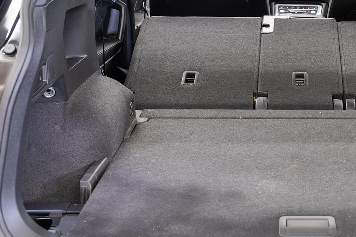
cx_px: 311
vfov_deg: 16.1
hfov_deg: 23.6
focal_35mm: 84
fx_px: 831
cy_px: 43
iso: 100
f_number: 5.6
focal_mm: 40.8
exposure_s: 1/2
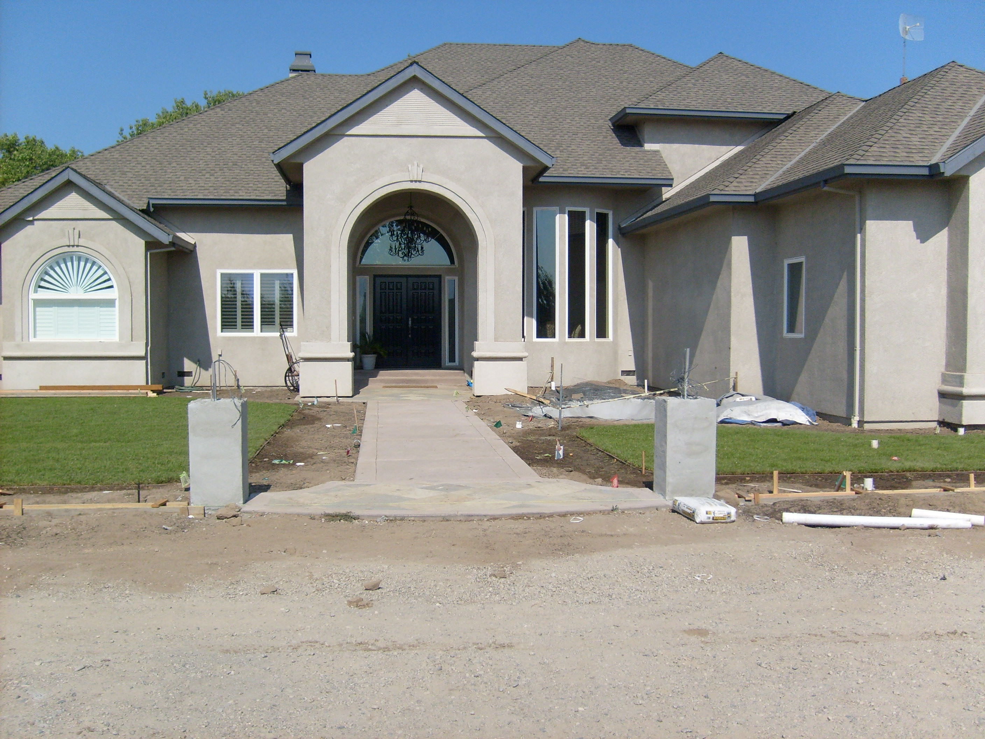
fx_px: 996
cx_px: 492
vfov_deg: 40.7
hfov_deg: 52.6
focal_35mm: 35
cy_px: 370
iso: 80
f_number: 7.1
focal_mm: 5.8
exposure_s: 1/500
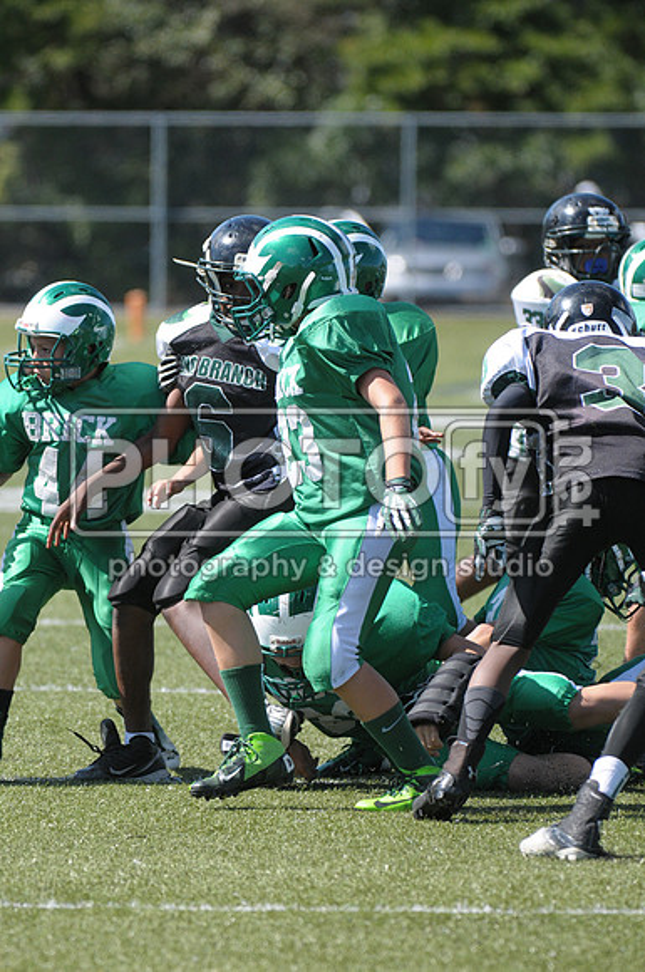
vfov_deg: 5.7
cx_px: 322
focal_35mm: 360
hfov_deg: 3.8
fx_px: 9703
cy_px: 486
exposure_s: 1/3200
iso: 640
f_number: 4
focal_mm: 240
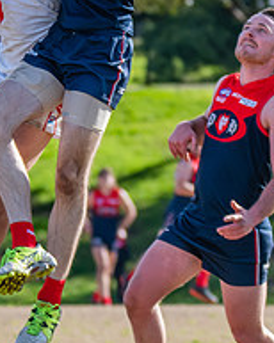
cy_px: 12
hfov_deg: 2.1
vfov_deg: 2.6
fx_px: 7472
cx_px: -13
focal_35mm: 736
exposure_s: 1/1600
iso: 800
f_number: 5
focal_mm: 190
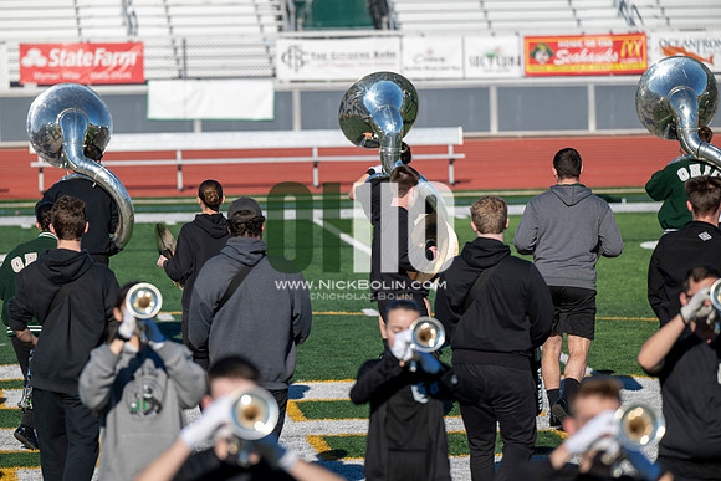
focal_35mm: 200
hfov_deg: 10.3
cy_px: 240
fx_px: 4006
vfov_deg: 6.9
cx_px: 360
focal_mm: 200
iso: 160
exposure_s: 1/2000
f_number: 4
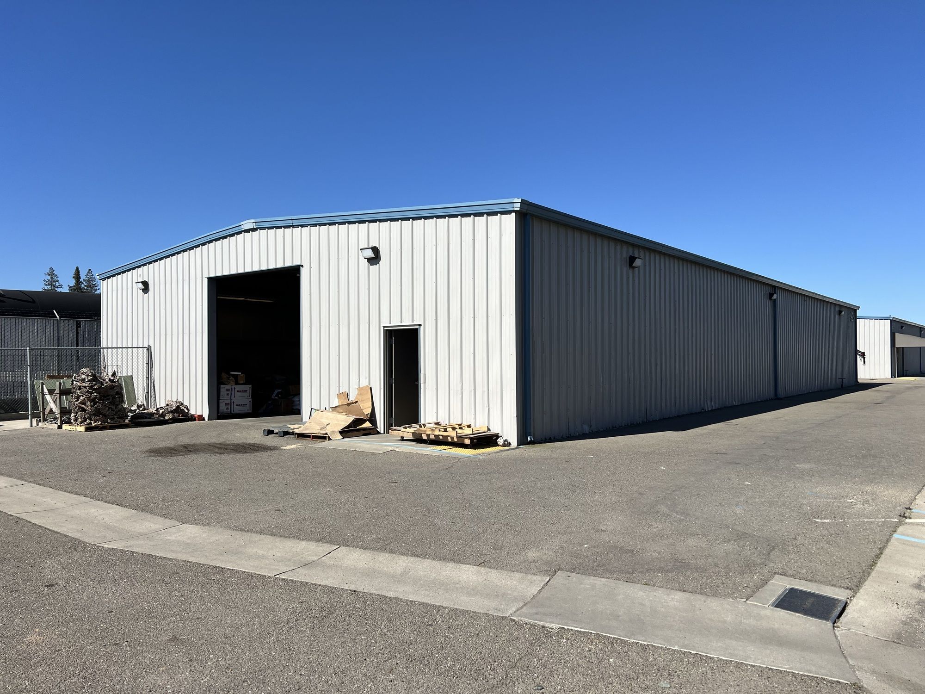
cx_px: 462
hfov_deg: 67.3
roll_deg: +0.5
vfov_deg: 53.1
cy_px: 347
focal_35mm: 26
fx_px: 695
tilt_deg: +0.3
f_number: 1.5
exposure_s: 1/5882
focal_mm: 5.7
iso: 50
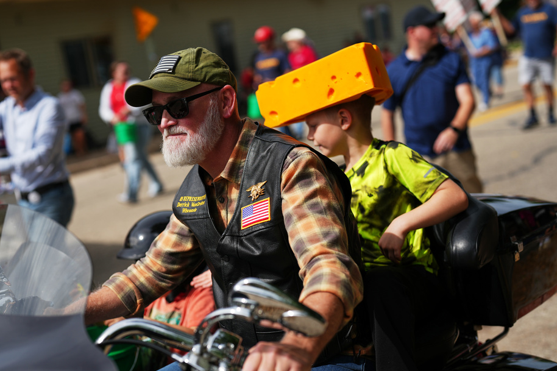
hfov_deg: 35.6
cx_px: 246
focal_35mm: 56
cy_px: 203
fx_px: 866
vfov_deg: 24.2
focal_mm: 50
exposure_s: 1/2500
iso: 50
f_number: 2
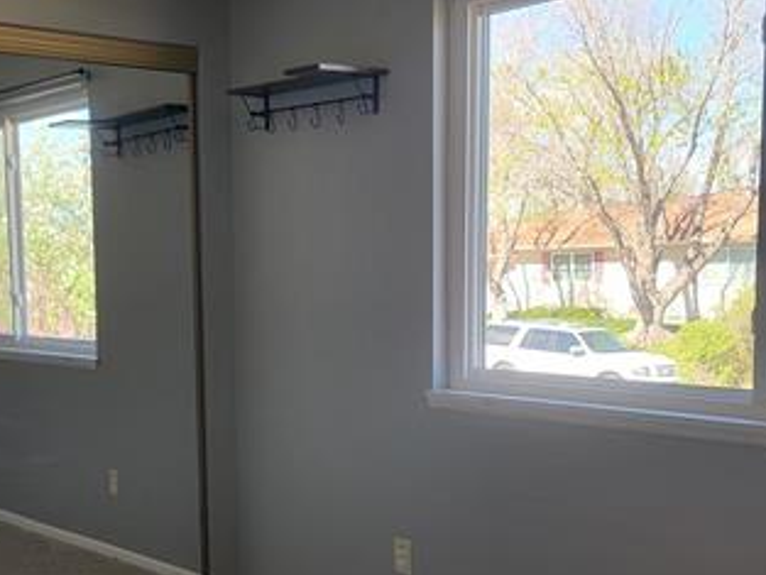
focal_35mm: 49
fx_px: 1085
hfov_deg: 38.0
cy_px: 388
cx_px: 196
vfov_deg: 29.5
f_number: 1.8
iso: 80
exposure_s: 1/120
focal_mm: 6.7
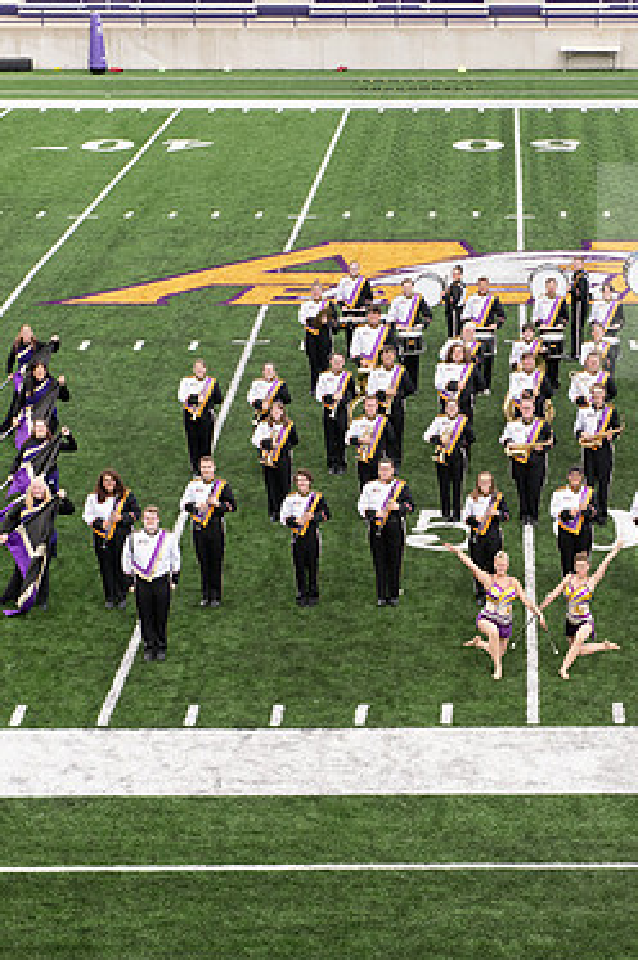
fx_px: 2903
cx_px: 520
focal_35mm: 109
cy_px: 475
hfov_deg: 12.5
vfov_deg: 18.8
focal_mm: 70
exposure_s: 1/320
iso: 640
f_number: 10
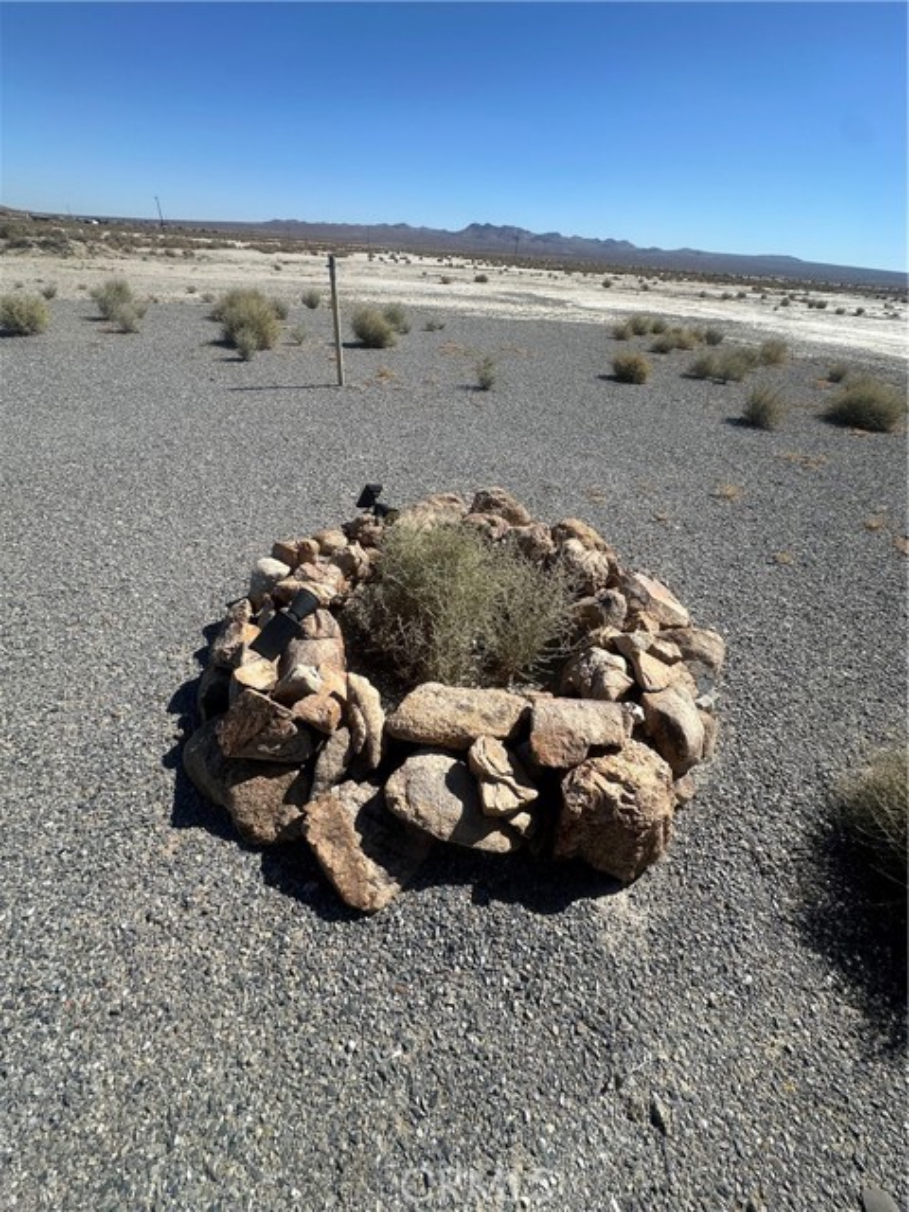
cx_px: 454
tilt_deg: -36.0
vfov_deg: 102.1
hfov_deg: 85.7
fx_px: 490
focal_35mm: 14
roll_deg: -4.3
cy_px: 606
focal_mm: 2.22
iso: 50
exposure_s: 1/2451
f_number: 2.2
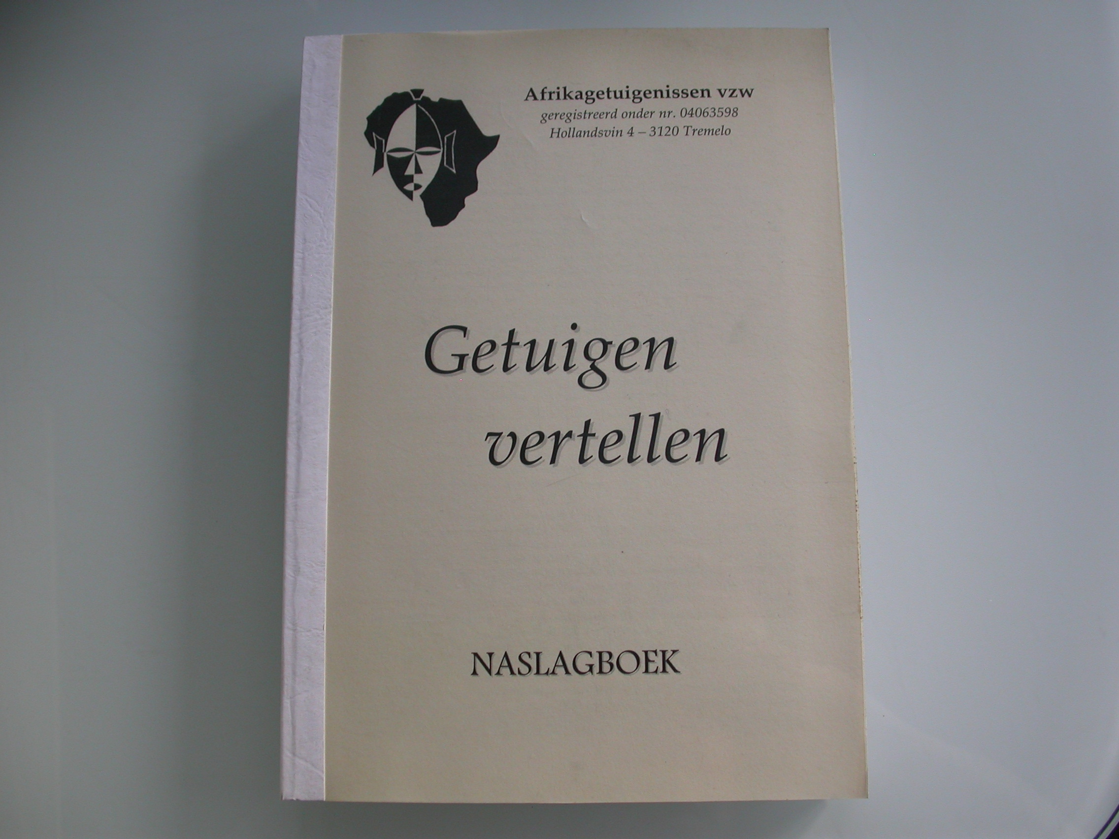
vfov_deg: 37.7
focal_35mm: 38
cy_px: 420
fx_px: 1228
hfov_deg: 49.0
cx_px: 560
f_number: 3
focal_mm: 7.85
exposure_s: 1/55.5
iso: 100
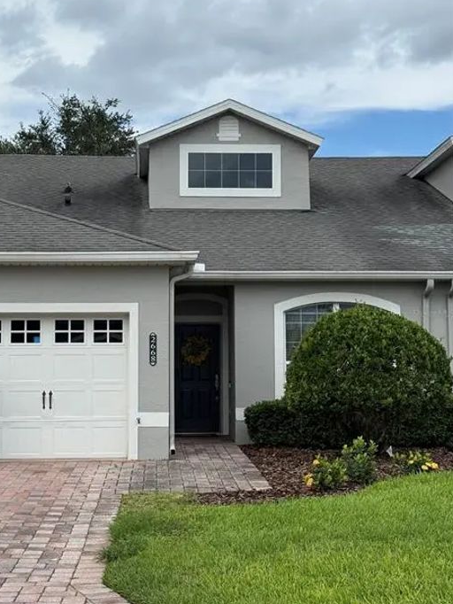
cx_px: 173
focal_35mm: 60
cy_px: 312
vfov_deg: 32.2
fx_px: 1046
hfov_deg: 24.4
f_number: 1.78
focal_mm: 6.76
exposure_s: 1/4587
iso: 80
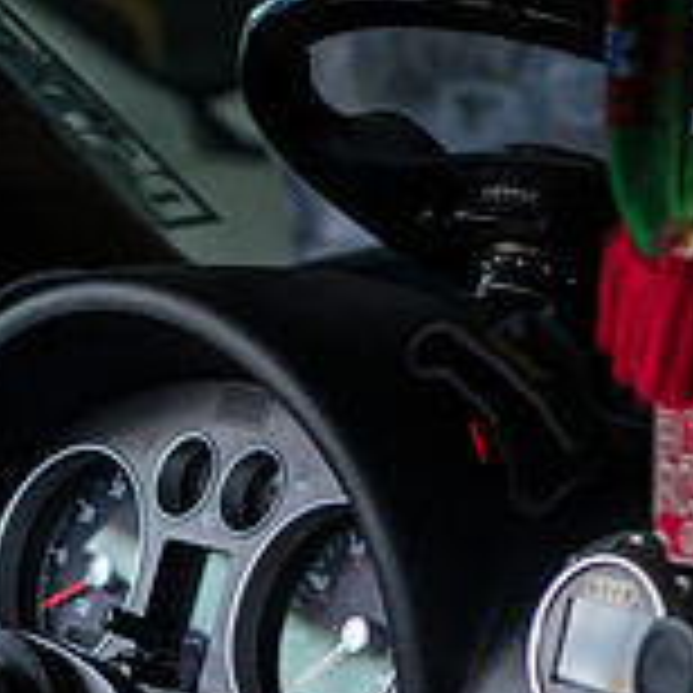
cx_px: -24
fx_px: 3488
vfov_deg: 11.2
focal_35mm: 154
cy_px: 758
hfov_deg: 11.2
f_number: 2.8
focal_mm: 48
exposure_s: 1/125
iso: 320
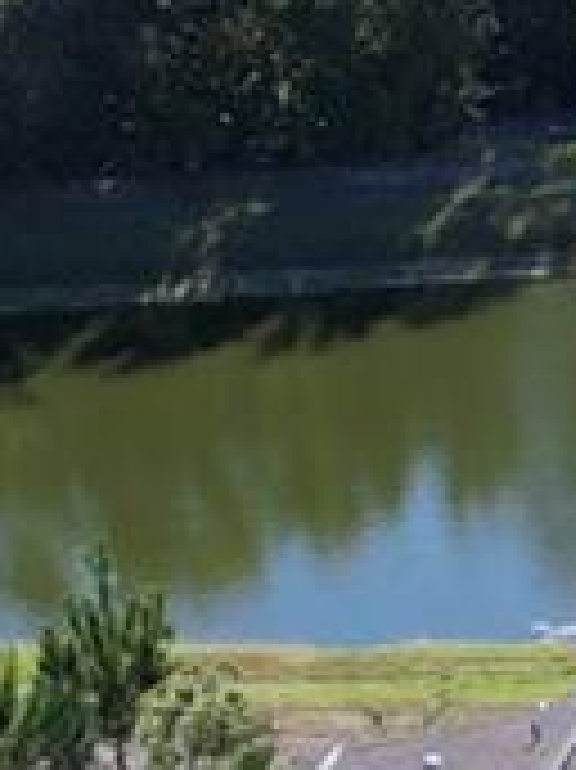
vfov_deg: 9.8
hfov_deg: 7.1
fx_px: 4398
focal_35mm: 198
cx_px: 1359
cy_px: 1013
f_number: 2.8
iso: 100
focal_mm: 8.38
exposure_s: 1/1250
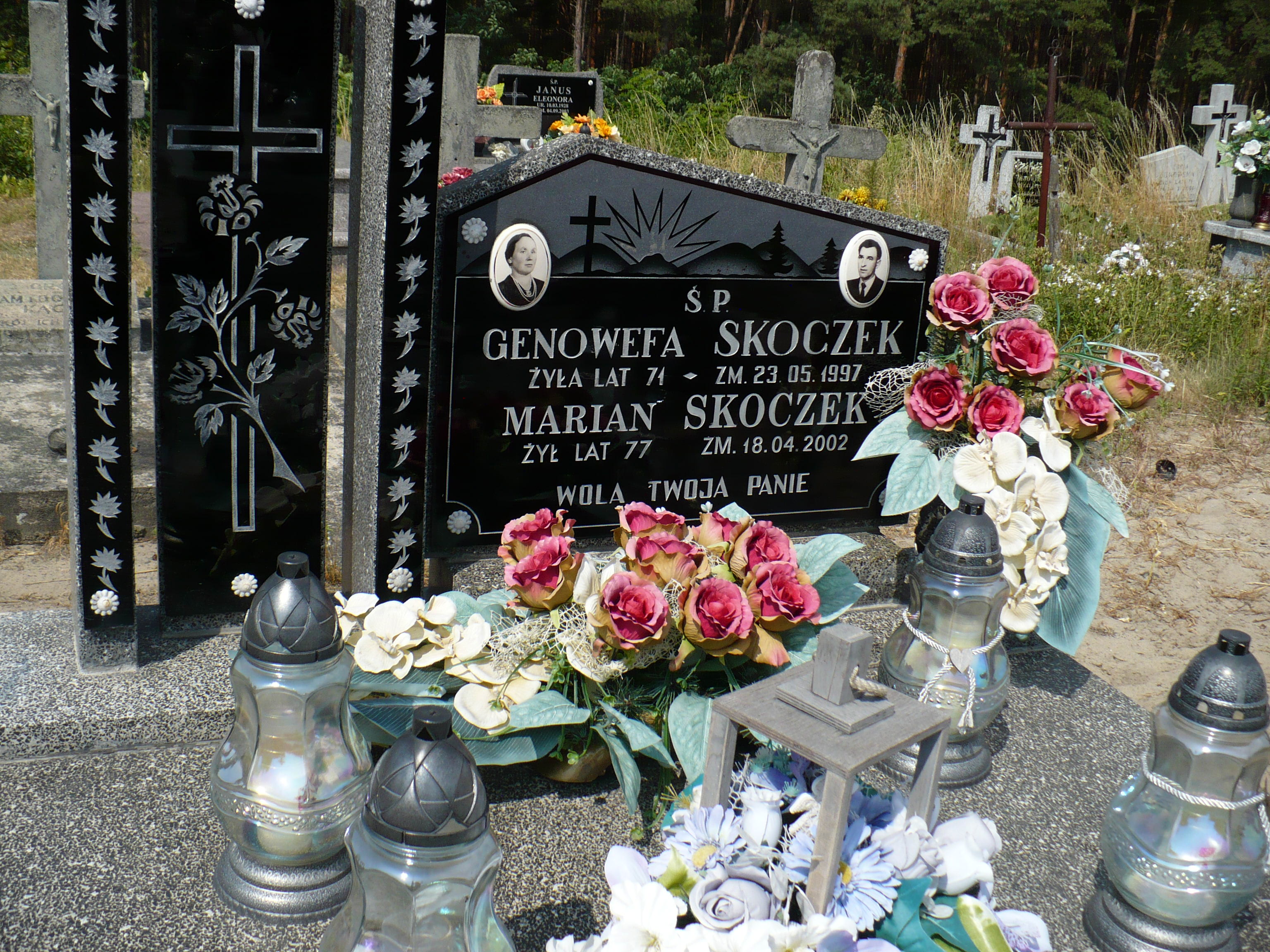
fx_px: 1357
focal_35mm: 37
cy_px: 476
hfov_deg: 50.1
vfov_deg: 38.7
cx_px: 635
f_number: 8
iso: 100
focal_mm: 6.1
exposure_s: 1/250
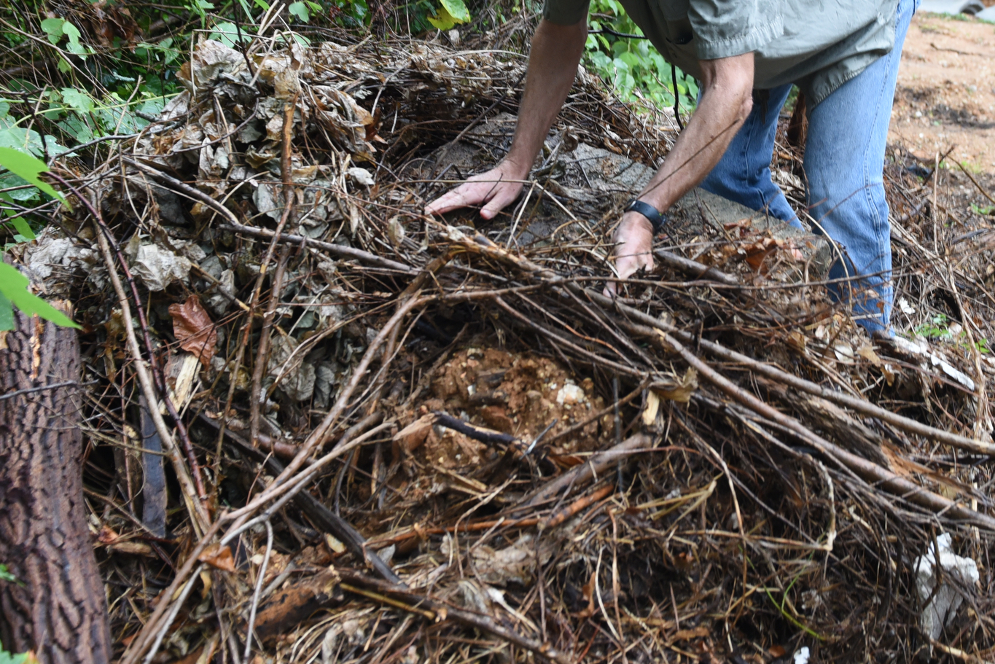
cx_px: 710
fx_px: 1410
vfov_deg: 26.3
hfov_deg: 38.2
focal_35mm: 51
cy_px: 189
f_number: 4.5
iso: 1000
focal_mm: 29
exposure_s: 1/60
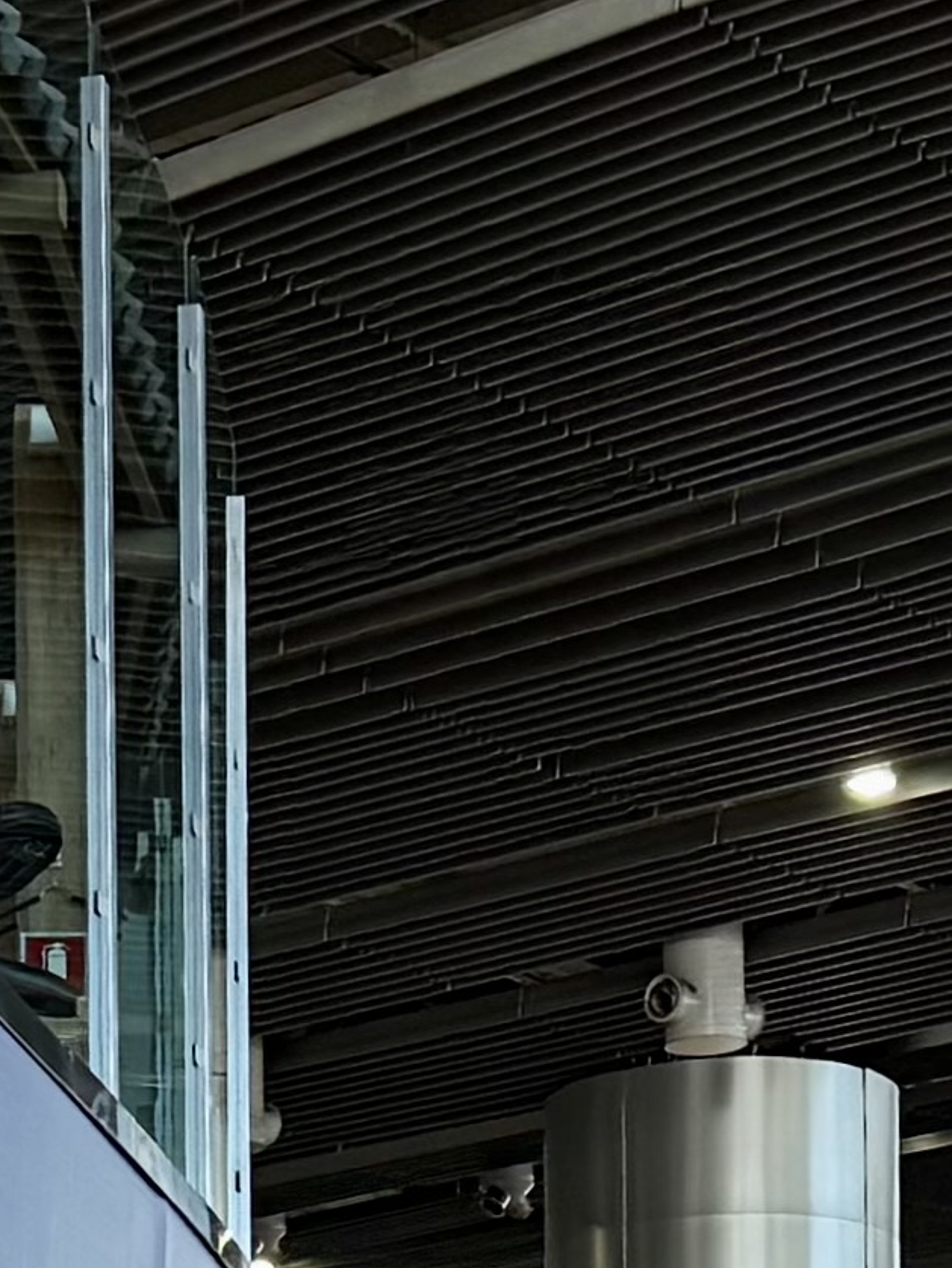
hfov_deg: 9.3
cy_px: 2164
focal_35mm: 159
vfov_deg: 11.6
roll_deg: +1.6
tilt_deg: +3.6
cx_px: -5
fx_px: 5827
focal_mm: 6.76
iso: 200
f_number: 1.78
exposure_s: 1/222
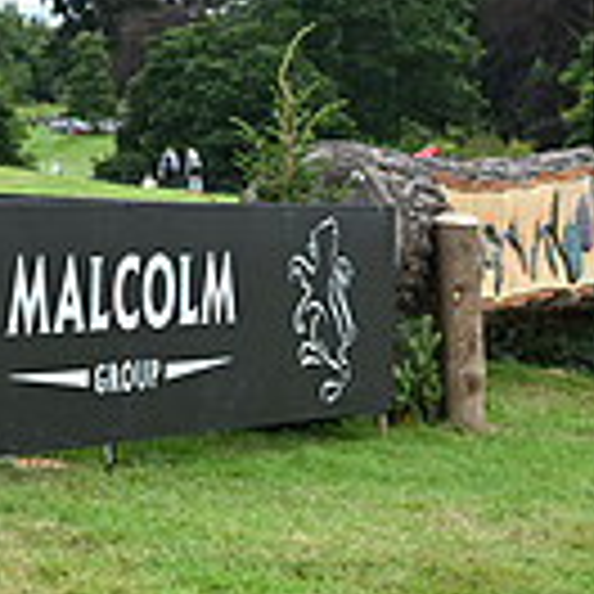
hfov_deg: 8.8
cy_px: -2
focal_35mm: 187
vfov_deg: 9.3
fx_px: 3630
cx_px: -621
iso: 800
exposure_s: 1/1250
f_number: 5.6
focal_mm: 50
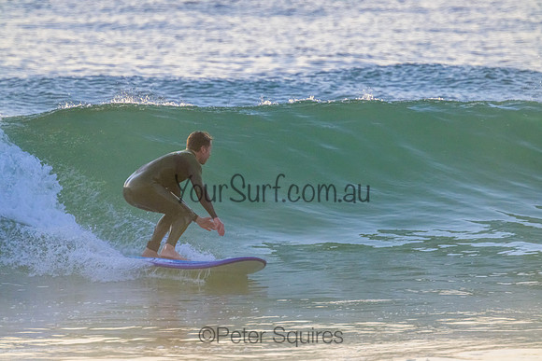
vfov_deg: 1.7
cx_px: 271
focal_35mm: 800
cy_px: 180
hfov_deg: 2.6
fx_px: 12047
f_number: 11
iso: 4000
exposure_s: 1/1600
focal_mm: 800
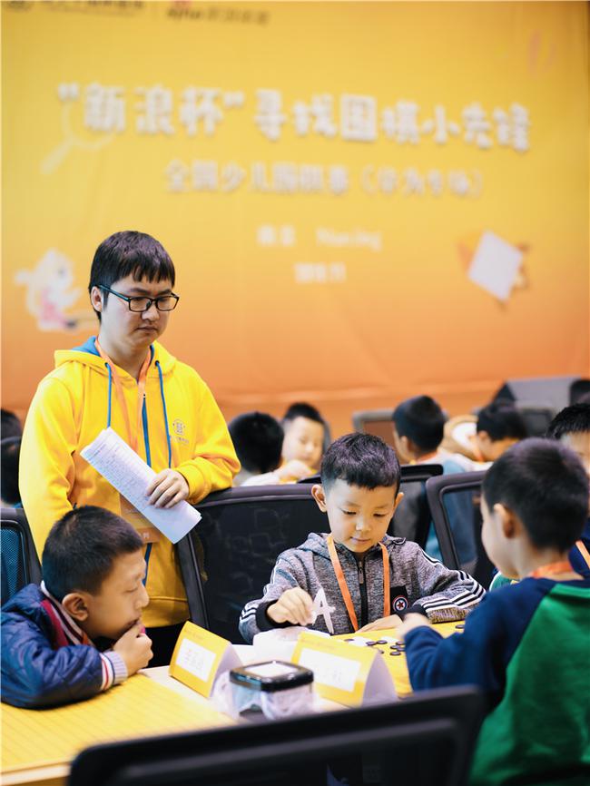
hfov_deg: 23.3
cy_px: 393
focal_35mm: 63
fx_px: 1431
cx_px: 295
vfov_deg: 30.7
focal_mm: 80
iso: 800
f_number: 2.8
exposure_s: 1/60
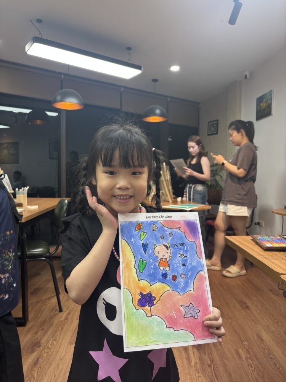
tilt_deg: -2.8
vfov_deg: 67.3
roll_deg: -0.8
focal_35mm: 26
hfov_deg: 53.1
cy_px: 191
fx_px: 286
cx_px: 143
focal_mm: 5.96
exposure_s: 1/100
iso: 100
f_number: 1.6
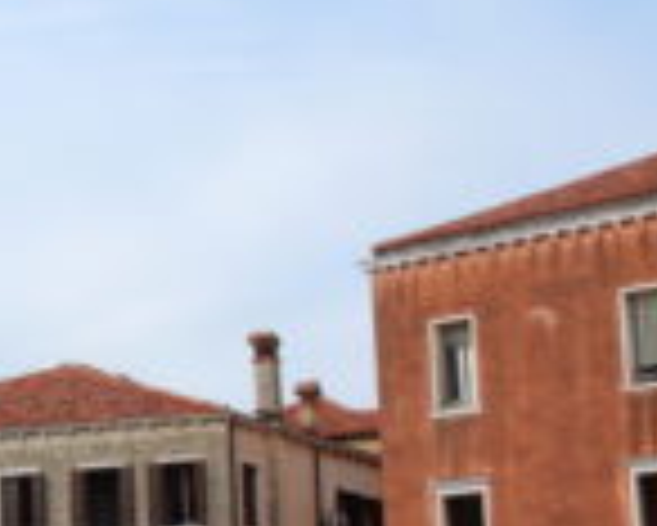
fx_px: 2347
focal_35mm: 121
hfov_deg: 14.9
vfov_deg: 12.8
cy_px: 285
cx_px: -288
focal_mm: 25
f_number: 22
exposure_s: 1/60
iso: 320
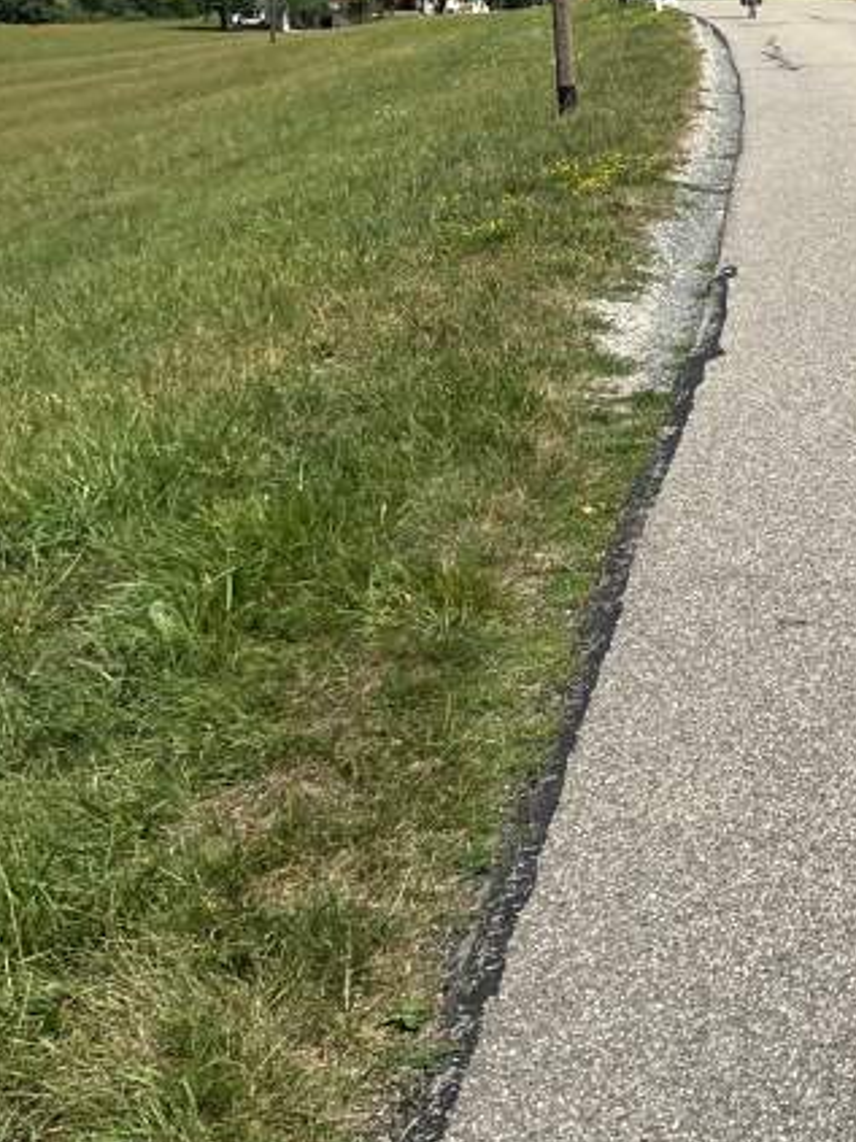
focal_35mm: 71
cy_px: 223
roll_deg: -1.5
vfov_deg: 26.9
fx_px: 2342
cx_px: 1067
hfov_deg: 19.3
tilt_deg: -9.0
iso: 50
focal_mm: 5.7
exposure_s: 1/5319
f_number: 1.5
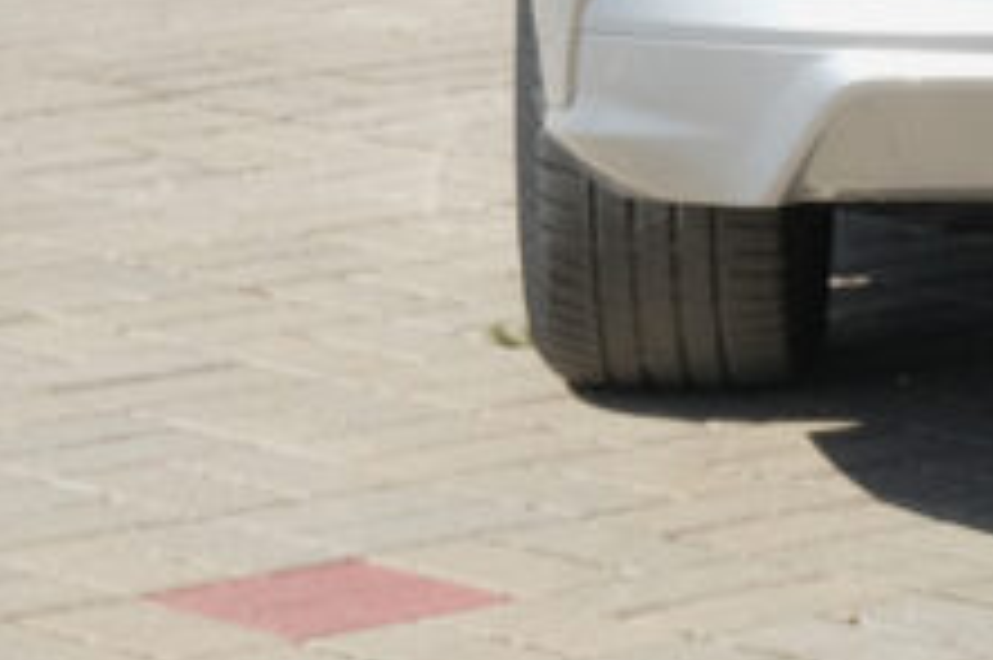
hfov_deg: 8.6
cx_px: 1712
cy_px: -501
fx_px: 6394
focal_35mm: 232
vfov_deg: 5.8
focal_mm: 33.3
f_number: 9
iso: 160
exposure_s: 1/250
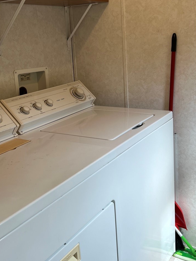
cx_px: 98
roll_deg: +3.6
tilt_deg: -12.0
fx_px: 332
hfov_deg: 32.9
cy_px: 108
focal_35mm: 44
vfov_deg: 42.8
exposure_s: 1/120
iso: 40
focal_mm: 5.7
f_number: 1.5
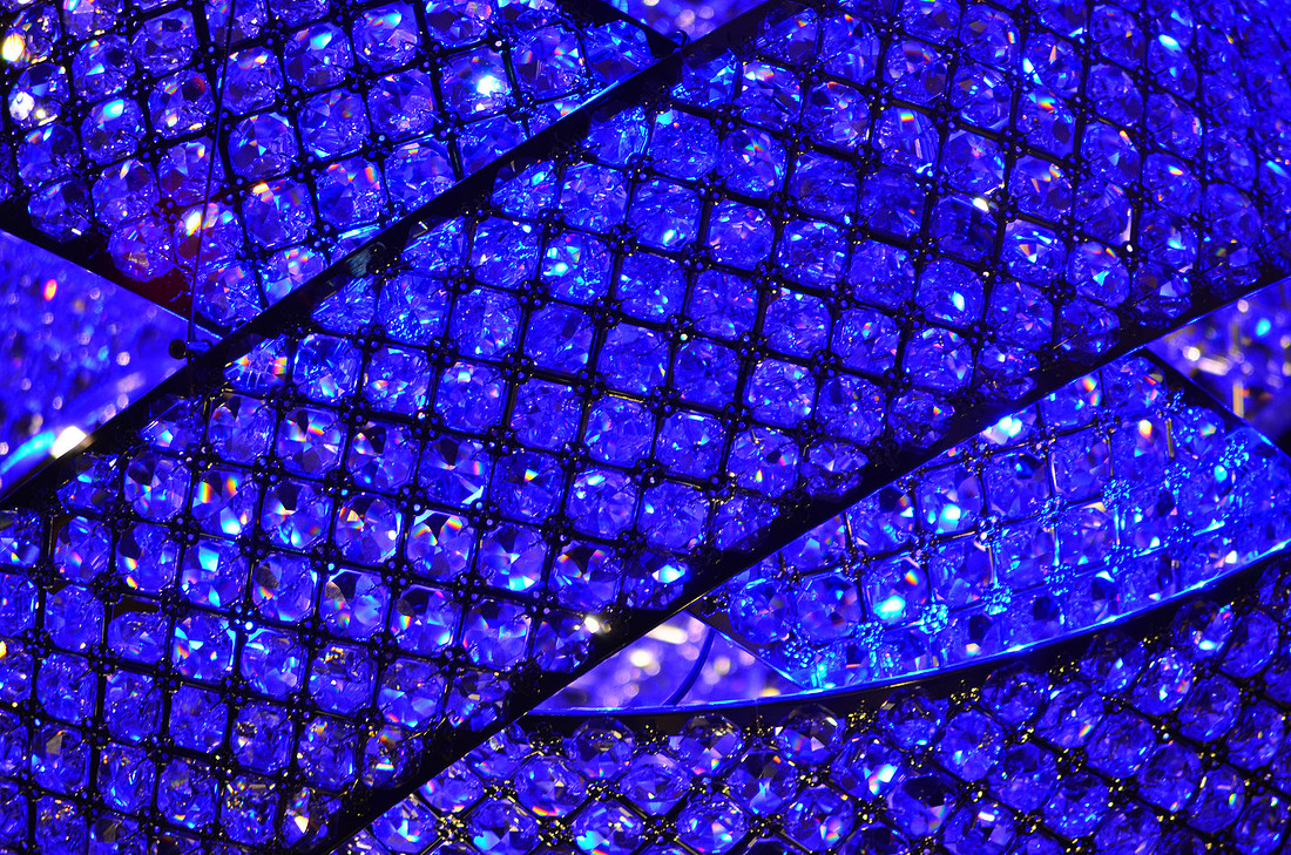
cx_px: 646
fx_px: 16107
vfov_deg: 3.0
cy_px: 428
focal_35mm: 450
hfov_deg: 4.6
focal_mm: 300
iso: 400
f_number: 5.6
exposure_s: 1/125
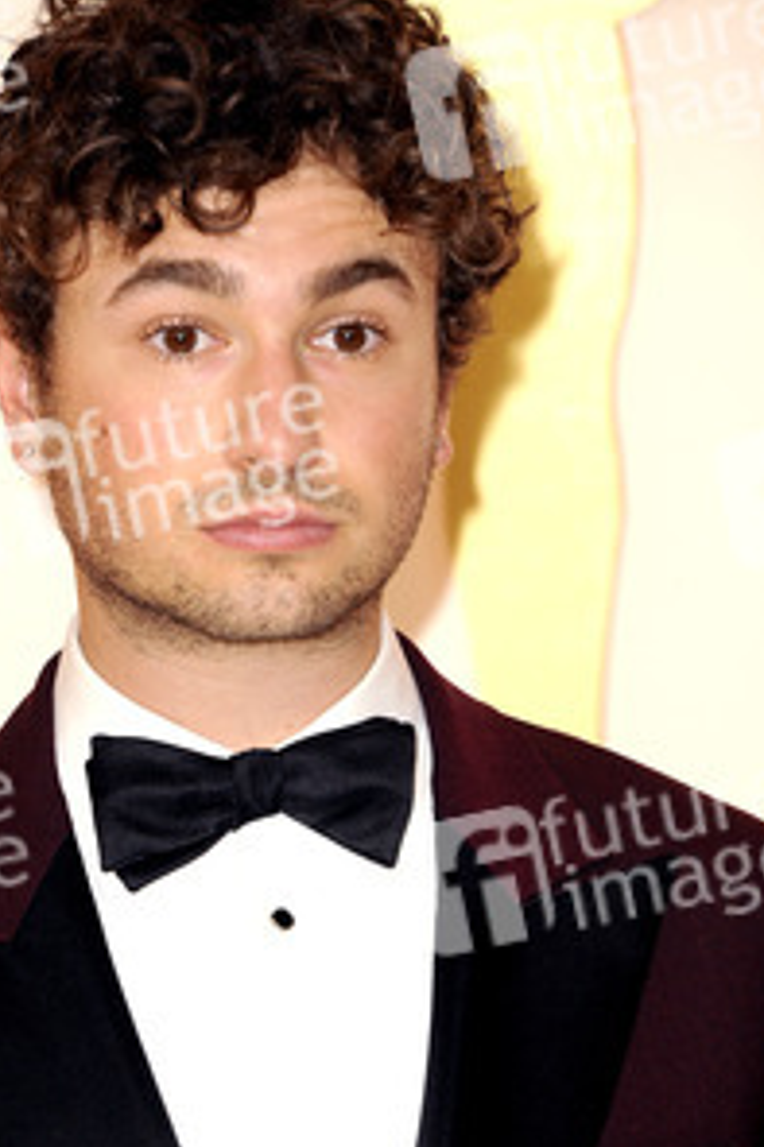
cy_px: 670
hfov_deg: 3.4
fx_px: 12938
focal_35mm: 406
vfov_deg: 5.1
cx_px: 254
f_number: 7.1
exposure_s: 1/200
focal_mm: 300
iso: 1600
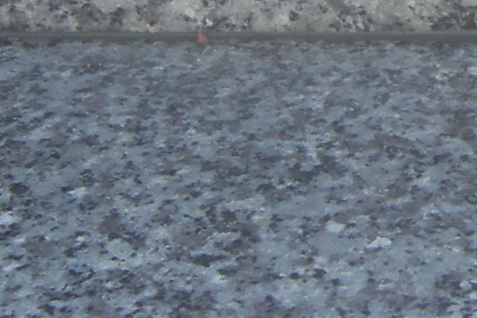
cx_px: 542
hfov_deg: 13.9
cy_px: -187
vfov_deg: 9.2
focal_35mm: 144
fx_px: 1907
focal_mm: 7.5
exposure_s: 1/170
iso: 64
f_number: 5.4
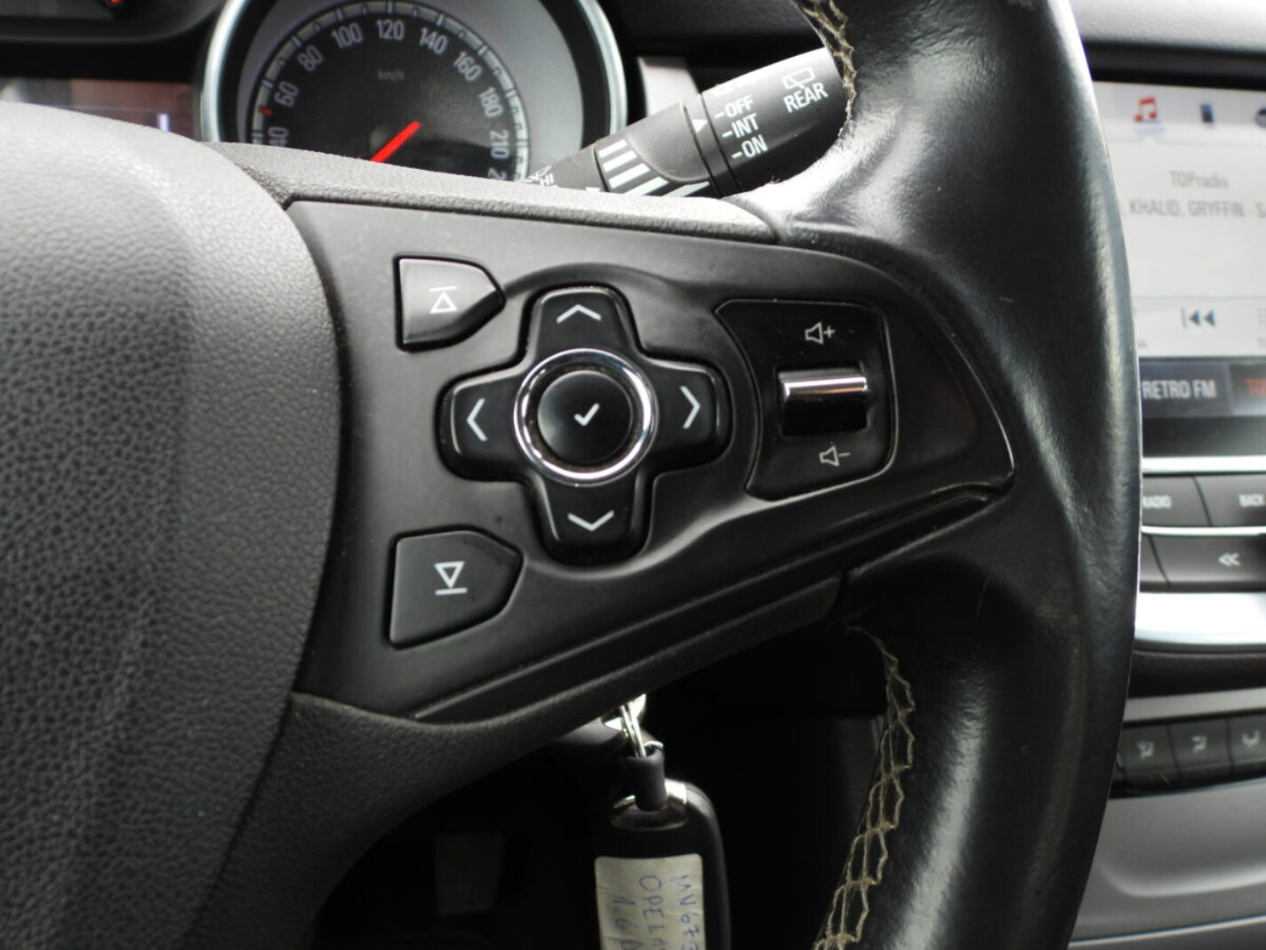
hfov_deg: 56.8
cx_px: 633
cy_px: 475
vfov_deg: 44.2
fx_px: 1170
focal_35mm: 32
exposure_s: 1/50
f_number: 3.2
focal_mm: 5.8
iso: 100
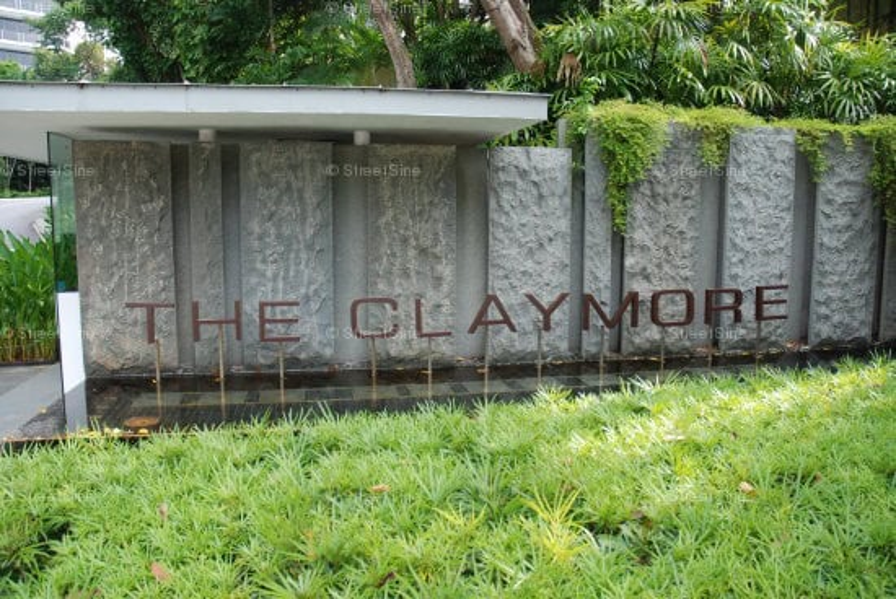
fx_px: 673
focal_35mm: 27
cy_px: 300
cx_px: 448
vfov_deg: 48.0
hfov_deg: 67.3
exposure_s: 1/100
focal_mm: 18
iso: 200
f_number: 5
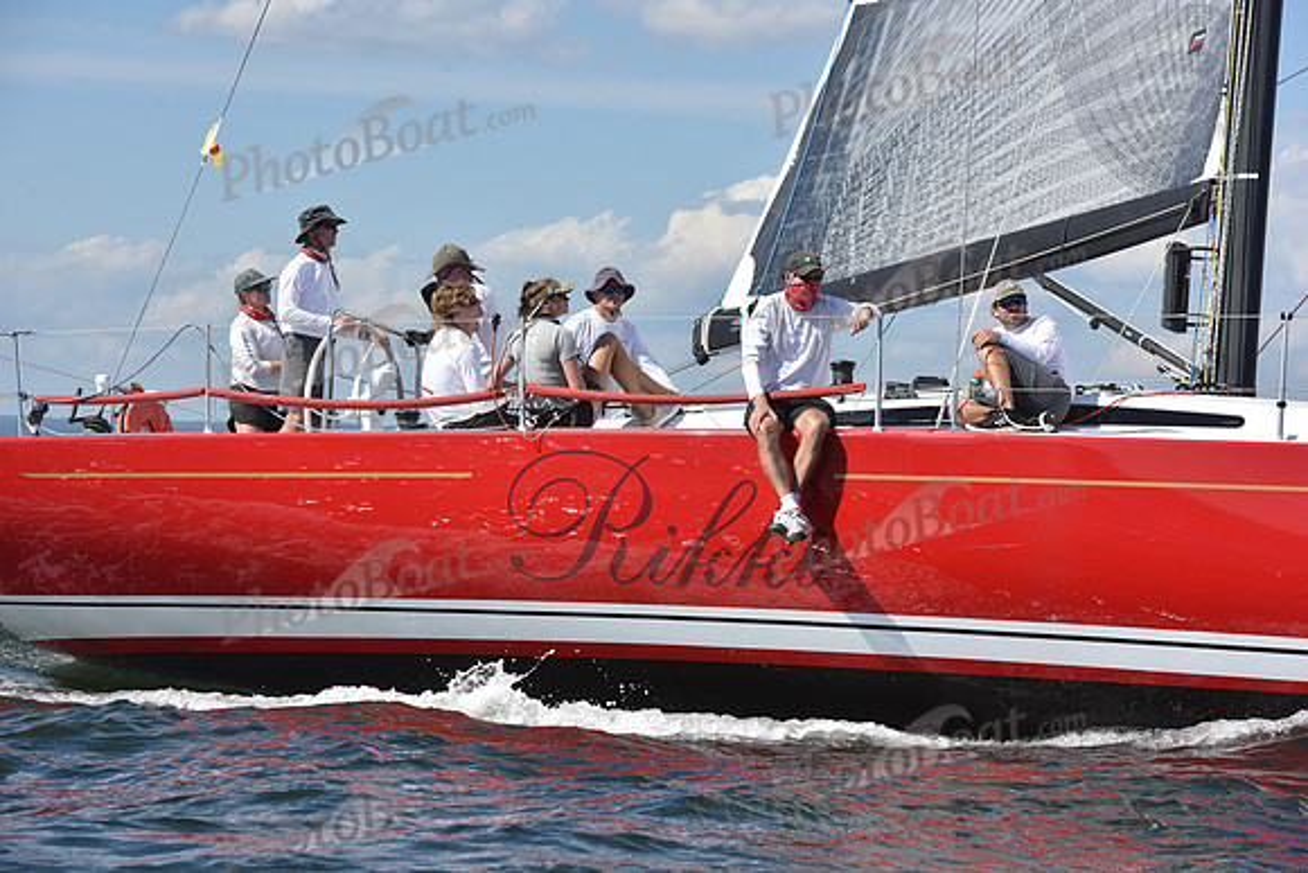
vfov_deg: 10.2
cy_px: 436
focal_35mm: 135
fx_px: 4906
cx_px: 654
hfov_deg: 15.2
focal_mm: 135
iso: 320
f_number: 9
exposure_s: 1/1250
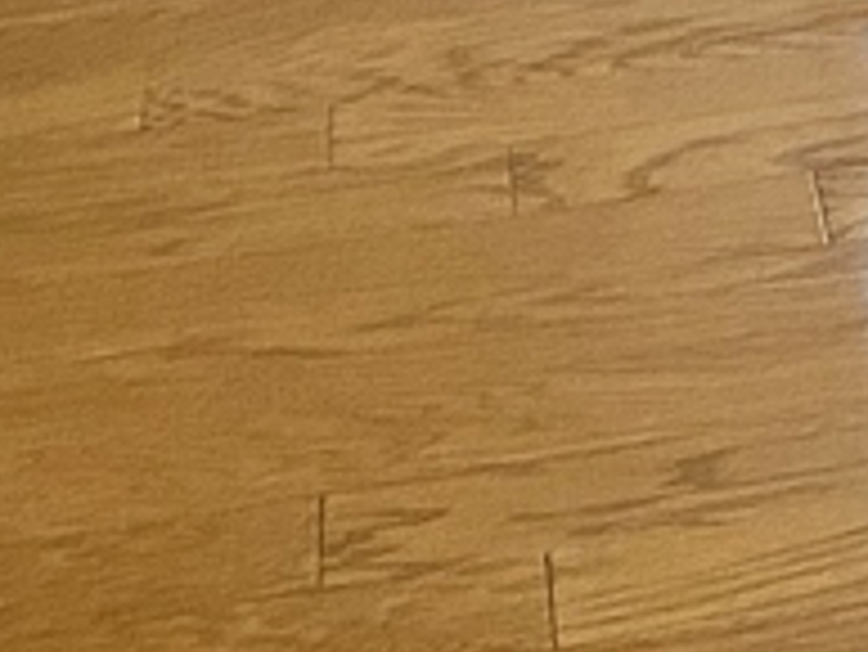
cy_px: -1273
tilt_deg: -6.0
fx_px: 4868
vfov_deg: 6.9
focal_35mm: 194
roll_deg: +2.4
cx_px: 1965
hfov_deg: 9.3
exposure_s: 1/60
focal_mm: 4.25
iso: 160
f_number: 1.8
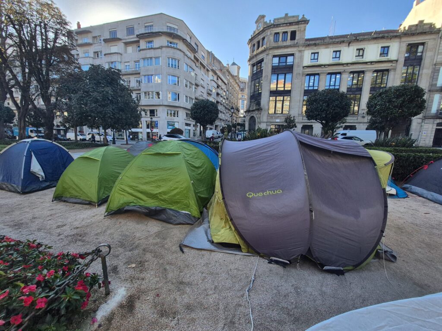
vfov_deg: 89.9
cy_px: 166
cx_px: 221
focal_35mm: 13
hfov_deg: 106.2
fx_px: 166
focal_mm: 1.74
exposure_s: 1/544
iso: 50
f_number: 2.2
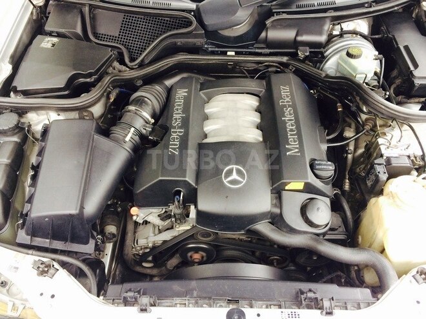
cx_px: 213
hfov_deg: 61.7
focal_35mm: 29
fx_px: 357
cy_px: 160
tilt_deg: -49.4
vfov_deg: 48.2
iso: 50
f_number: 2.2
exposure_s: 1/33
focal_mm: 4.15
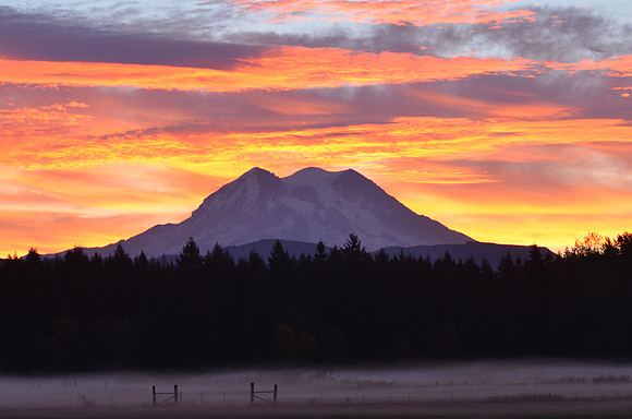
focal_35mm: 117
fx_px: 2049
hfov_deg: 17.5
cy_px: 210
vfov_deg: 11.7
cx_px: 316
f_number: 5.6
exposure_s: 1/40
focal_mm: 78
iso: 200
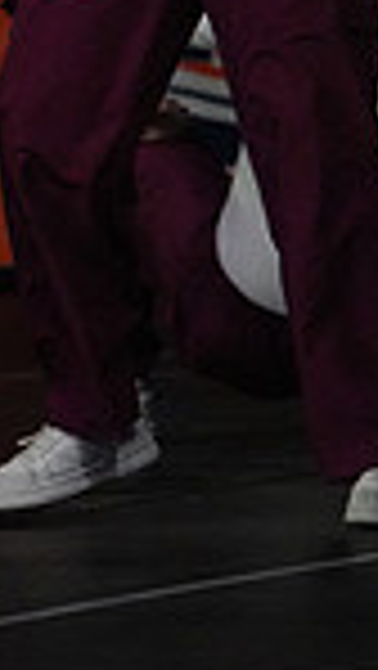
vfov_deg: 1.9
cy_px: -128
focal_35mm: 1125
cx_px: -896
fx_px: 20012
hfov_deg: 1.1
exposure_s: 1/1000
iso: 12800
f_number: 5.6
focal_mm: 275
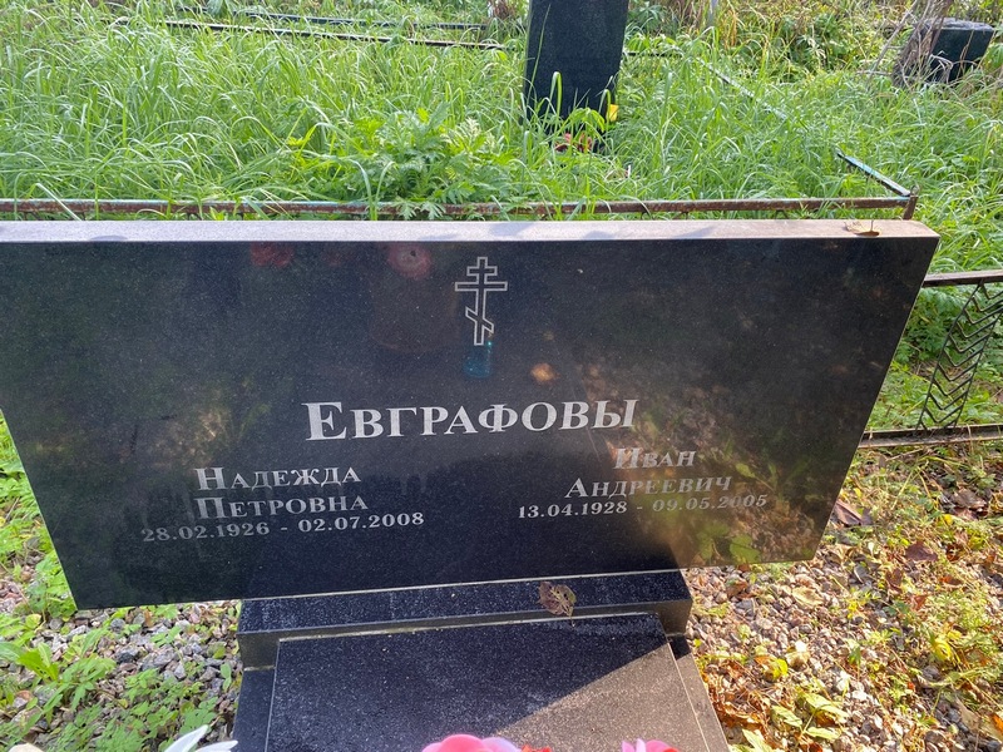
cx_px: 502
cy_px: 376
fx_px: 753
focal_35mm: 26
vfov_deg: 53.1
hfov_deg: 67.3
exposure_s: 1/121
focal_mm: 4.25
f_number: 1.8
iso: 50
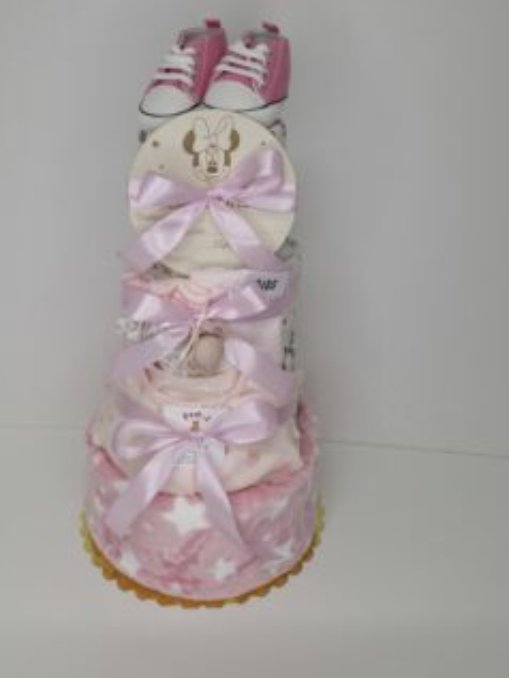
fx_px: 568
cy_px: 319
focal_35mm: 29
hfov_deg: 48.2
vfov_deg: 61.6
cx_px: 235
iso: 50
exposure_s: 1/30
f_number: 1.8
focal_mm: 5.54
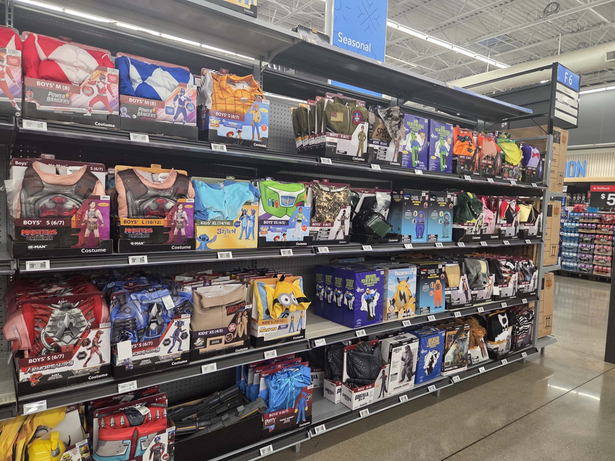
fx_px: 409
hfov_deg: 73.9
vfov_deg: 58.9
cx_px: 308
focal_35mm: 23
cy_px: 230
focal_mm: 5.4
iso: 200
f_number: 1.8
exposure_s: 1/120
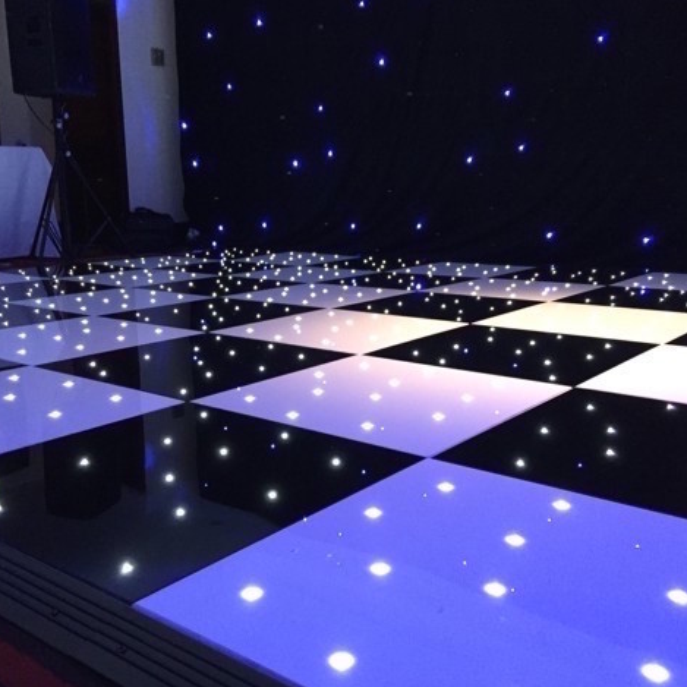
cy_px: 340
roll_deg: -0.4
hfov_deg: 47.2
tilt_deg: -10.5
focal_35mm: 35
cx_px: 337
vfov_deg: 47.2
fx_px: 786
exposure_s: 1/25
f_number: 2.2
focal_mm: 4.15
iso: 250
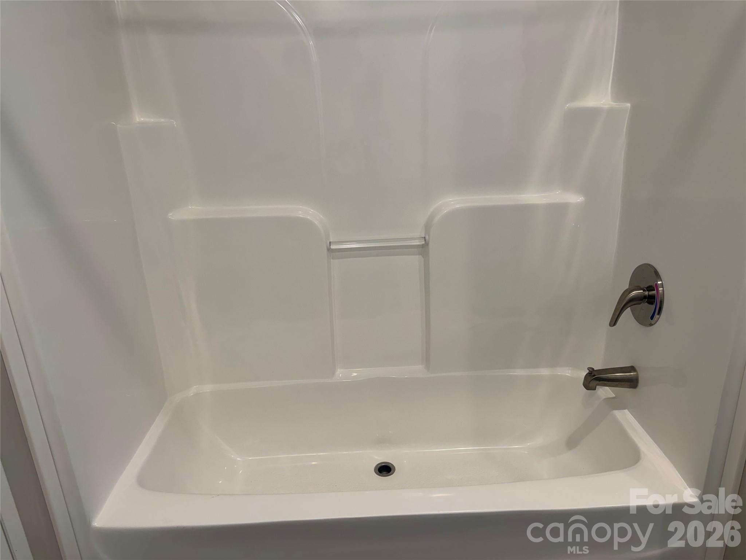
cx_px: 373
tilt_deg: -19.7
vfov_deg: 56.8
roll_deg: +3.2
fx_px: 517
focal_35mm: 24
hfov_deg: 71.6
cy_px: 280
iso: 80
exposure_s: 1/120
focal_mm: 6.76
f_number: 1.78
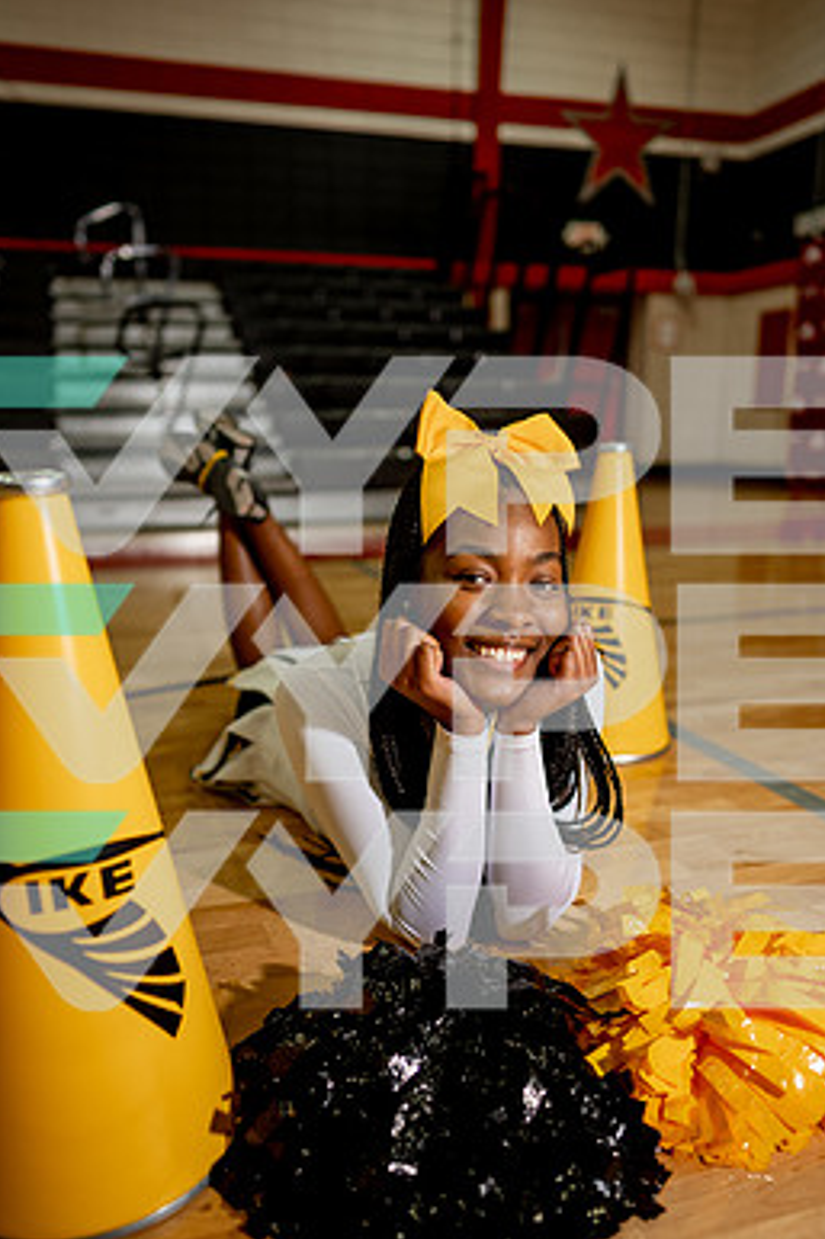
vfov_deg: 65.3
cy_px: 684
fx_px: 963
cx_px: 416
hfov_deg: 46.4
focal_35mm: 28
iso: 160
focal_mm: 24
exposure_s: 1/400
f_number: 1.4
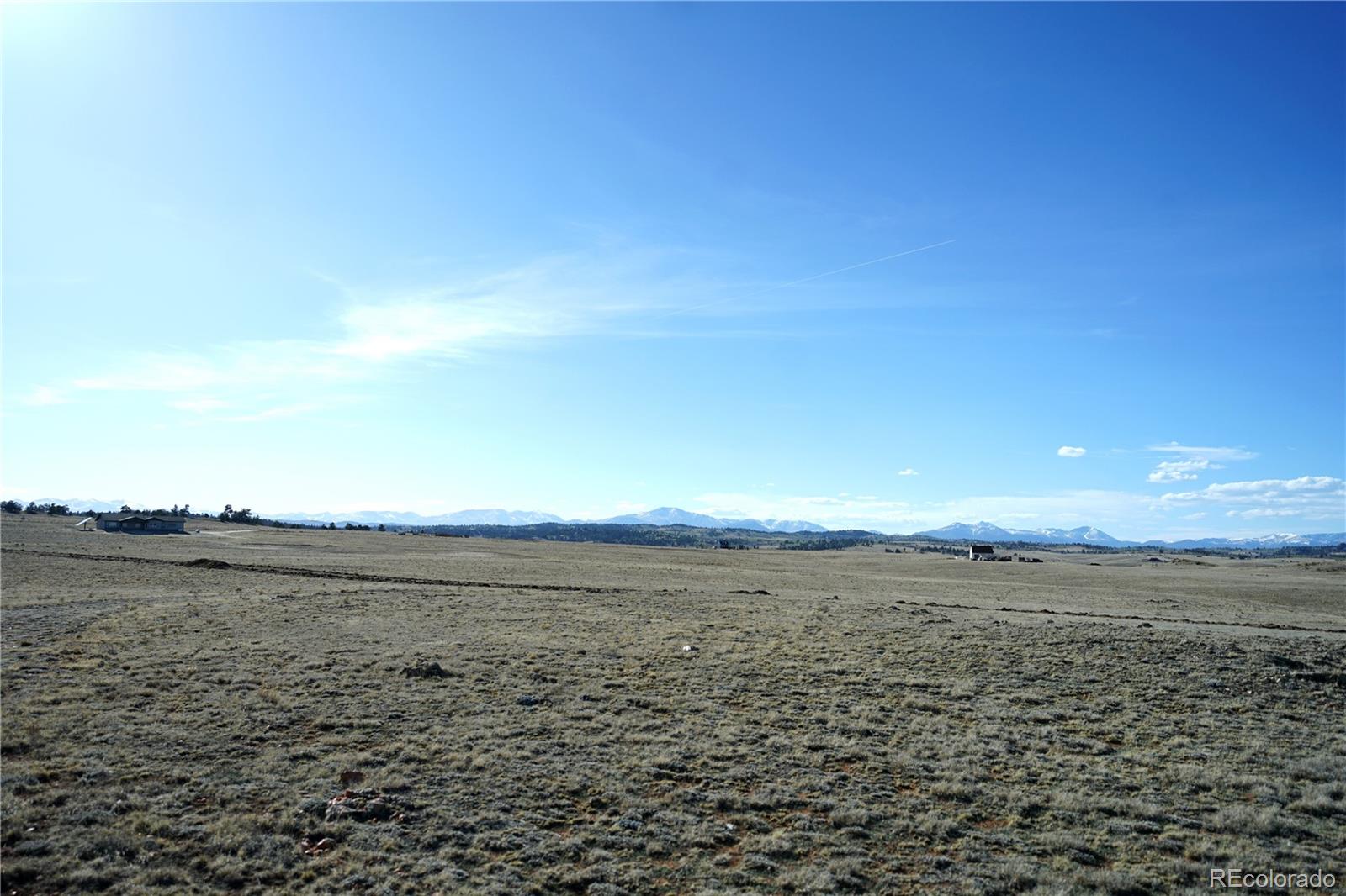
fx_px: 1047
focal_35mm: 28
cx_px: 673
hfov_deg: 65.5
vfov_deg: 46.4
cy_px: 448
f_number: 3.2
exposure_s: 1/2500
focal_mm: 28
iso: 125
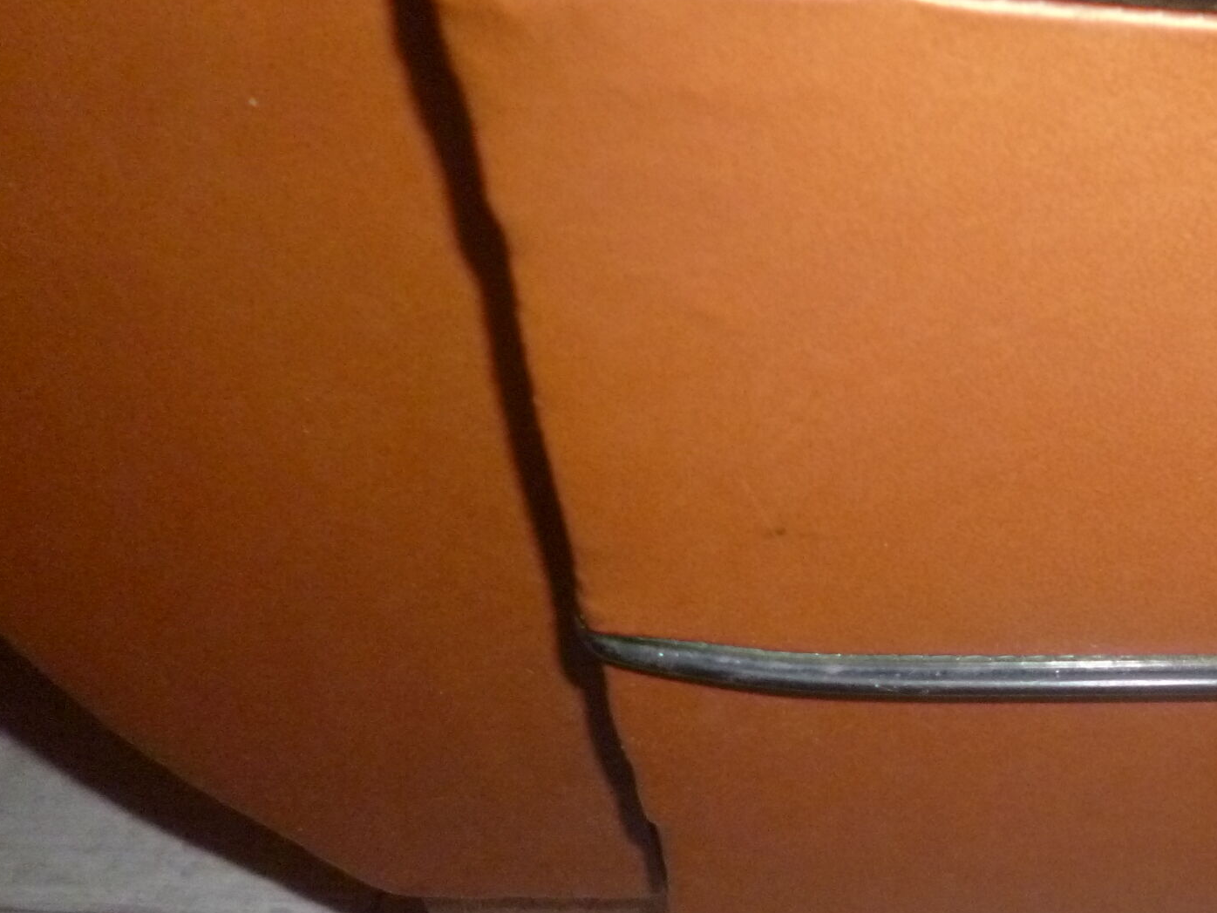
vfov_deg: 32.6
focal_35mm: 44
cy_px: 597
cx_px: 1082
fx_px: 1547
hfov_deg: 40.0
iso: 400
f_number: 2.5
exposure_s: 1/60
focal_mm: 4.3
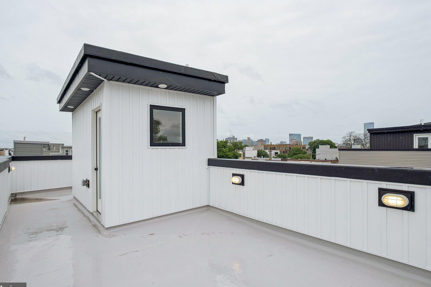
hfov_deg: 86.8
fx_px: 227
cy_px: 147
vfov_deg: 64.5
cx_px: 205
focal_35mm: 19
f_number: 8
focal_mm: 12
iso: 250
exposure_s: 1/550
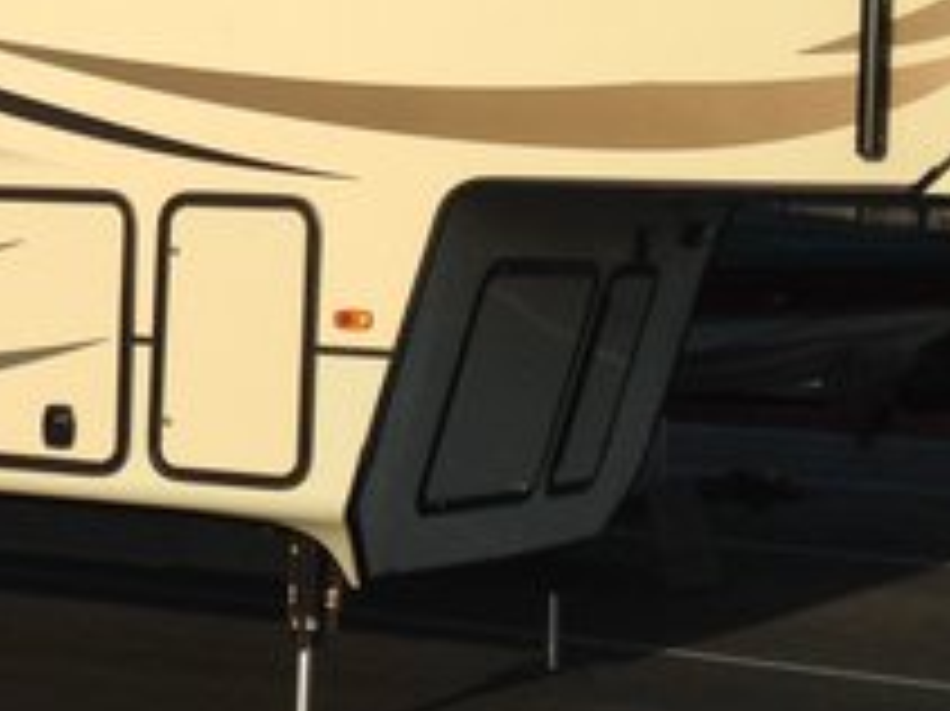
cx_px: -306
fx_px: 3429
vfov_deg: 11.8
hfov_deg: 15.0
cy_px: 189
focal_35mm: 125
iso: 50
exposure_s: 1/1938
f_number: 2.4
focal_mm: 4.12
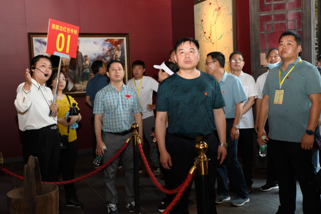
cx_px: 160
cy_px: 107
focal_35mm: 48
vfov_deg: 28.1
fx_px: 428
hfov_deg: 41.1
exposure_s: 1/60
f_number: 5.6
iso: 320
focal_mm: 48
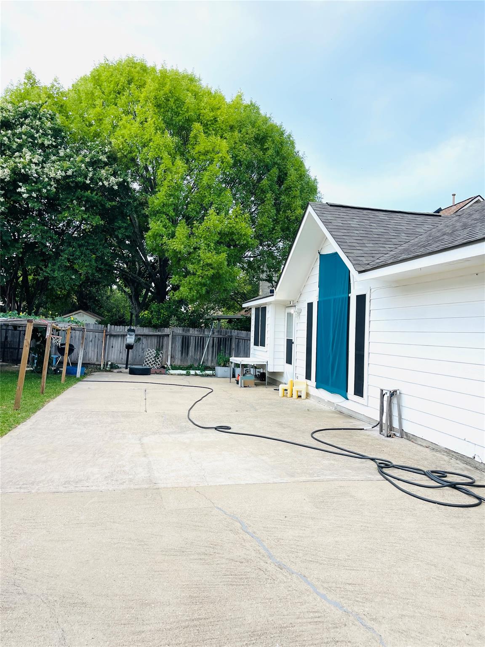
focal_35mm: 25
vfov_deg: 69.4
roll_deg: -3.5
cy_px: 324
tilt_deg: +0.9
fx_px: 467
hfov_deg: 54.9
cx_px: 242
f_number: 1.6
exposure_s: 1/1266
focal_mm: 5.1
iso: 32
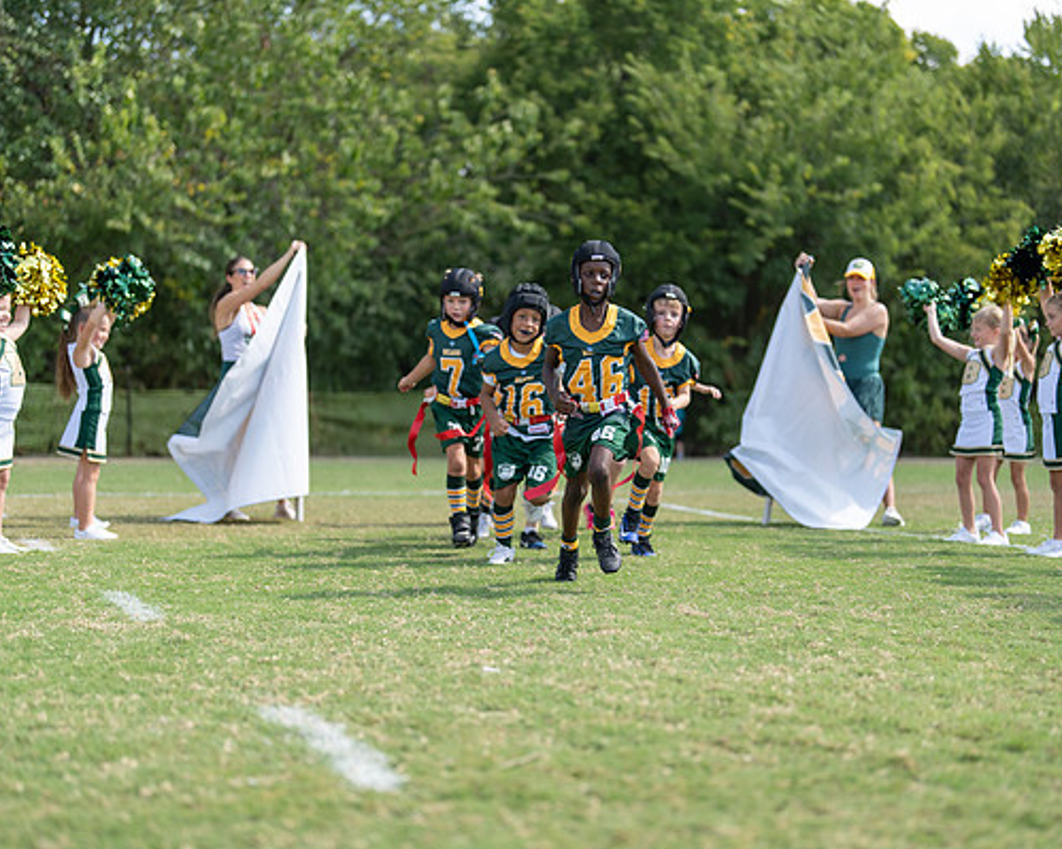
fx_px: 1854
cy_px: 436
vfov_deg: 25.8
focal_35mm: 59
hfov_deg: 32.0
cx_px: 551
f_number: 1.2
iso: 100
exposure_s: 1/3200
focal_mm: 50
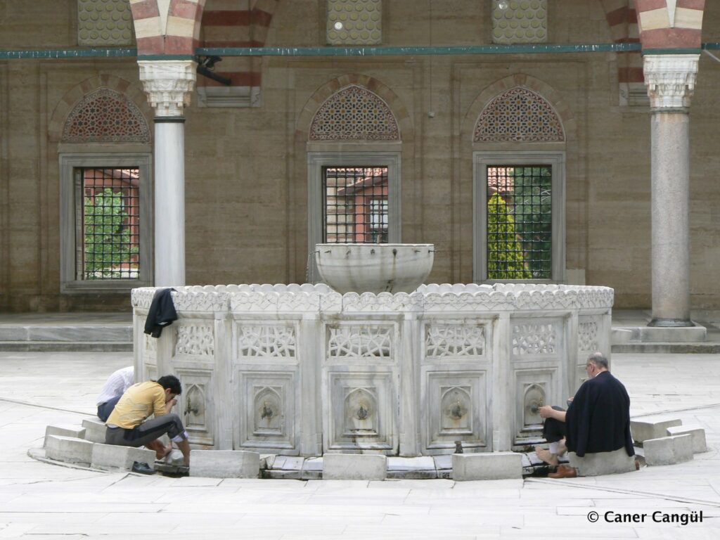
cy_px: 270
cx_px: 360
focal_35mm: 127
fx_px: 2642
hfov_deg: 15.5
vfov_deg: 11.7
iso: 100
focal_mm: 21.2
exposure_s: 1/125
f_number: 5.6
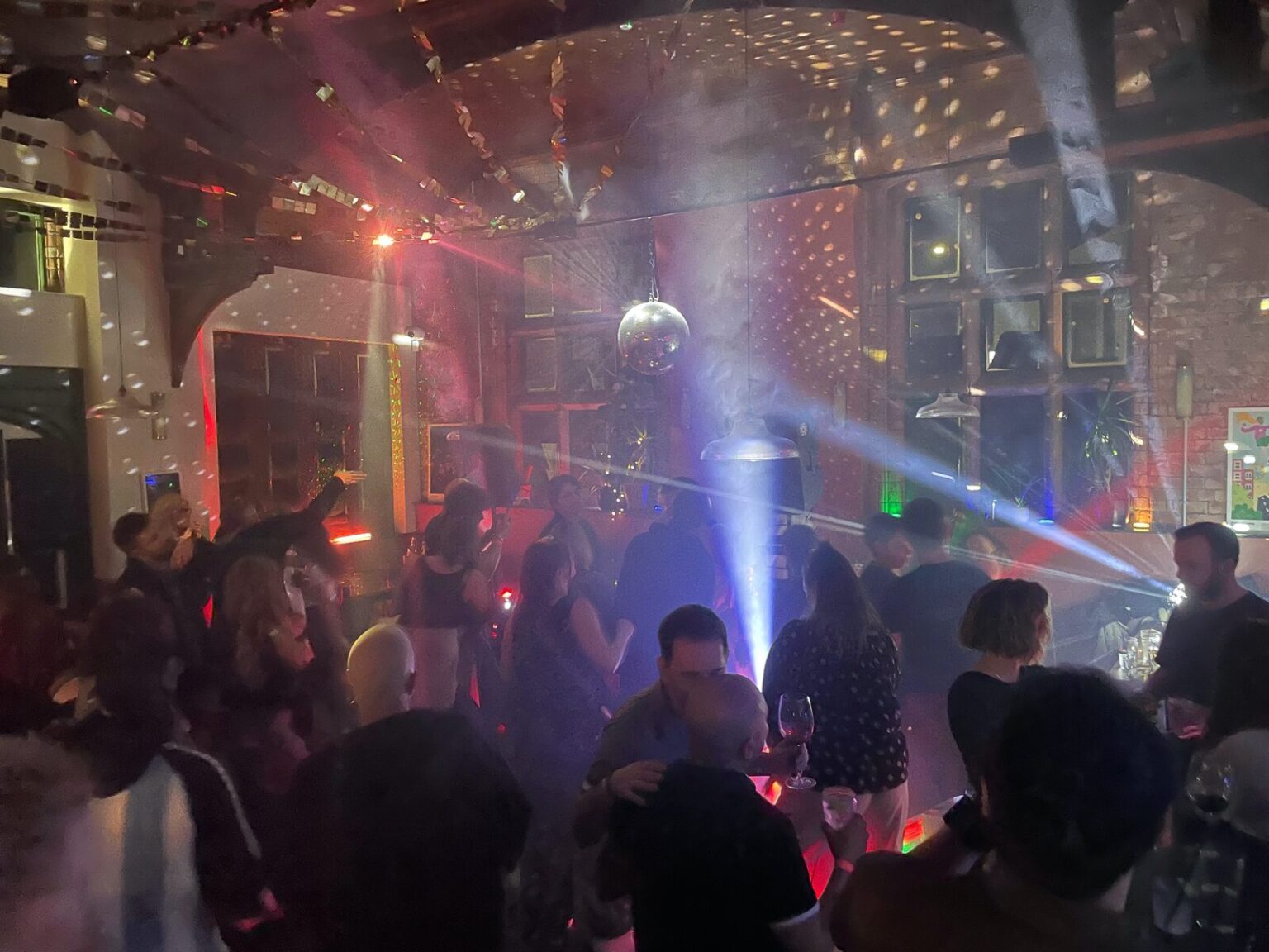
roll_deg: +0.0
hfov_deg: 67.3
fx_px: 953
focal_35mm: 26
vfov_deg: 53.1
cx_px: 634
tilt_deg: -2.6
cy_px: 476
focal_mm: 4.2
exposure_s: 1/17
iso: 1000
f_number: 1.6
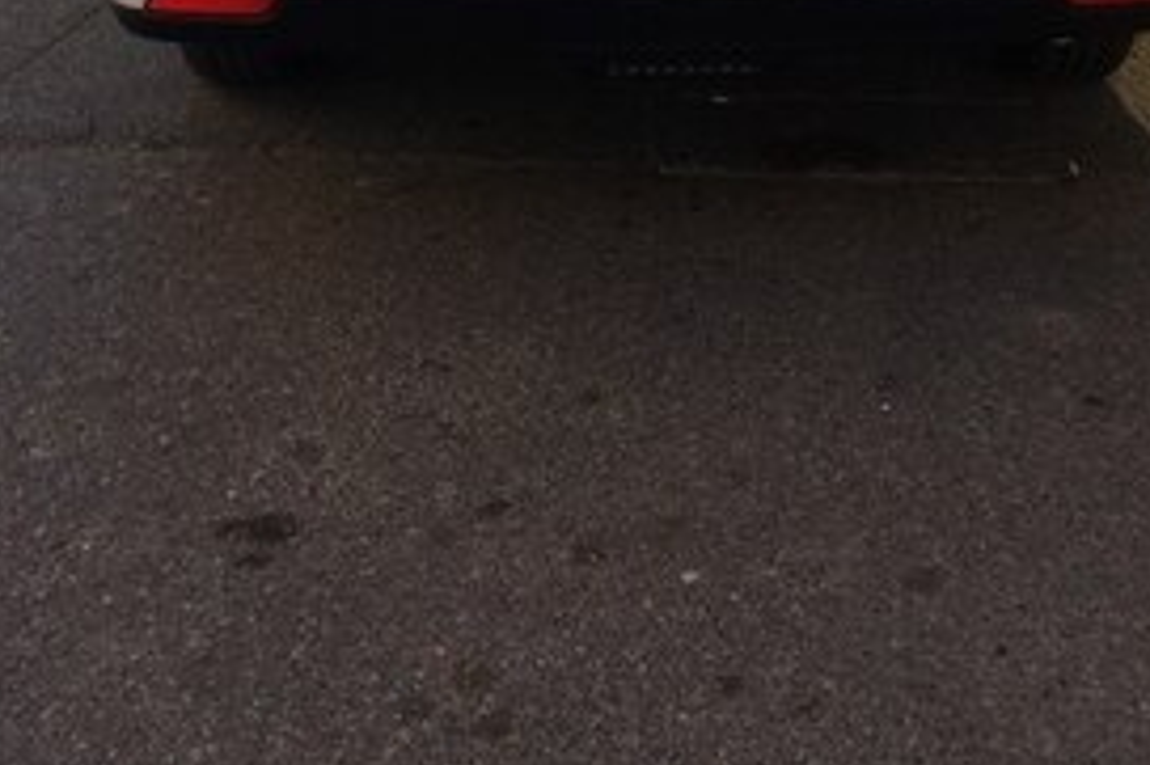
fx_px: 1756
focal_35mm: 55
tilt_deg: -13.4
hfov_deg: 36.1
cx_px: 702
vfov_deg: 22.6
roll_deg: +1.8
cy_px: -161
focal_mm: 4.15
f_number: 2.2
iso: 32
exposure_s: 1/933
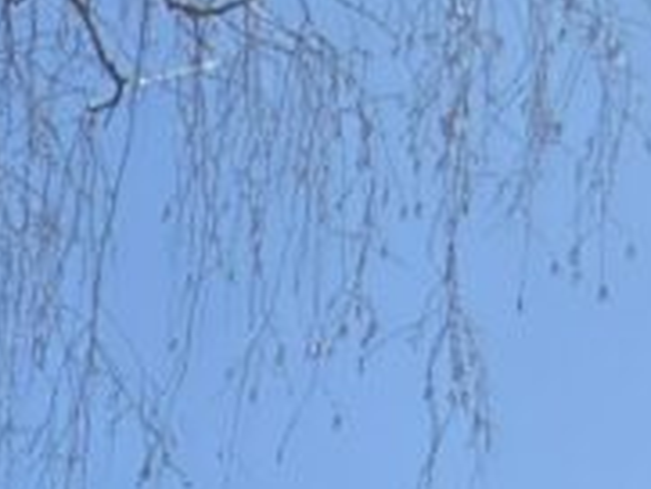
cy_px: 1593
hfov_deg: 13.5
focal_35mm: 108
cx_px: -892
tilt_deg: -2.7
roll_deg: -1.6
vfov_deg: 9.6
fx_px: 2032
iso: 50
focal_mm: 2.22
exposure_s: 1/1339
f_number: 2.2
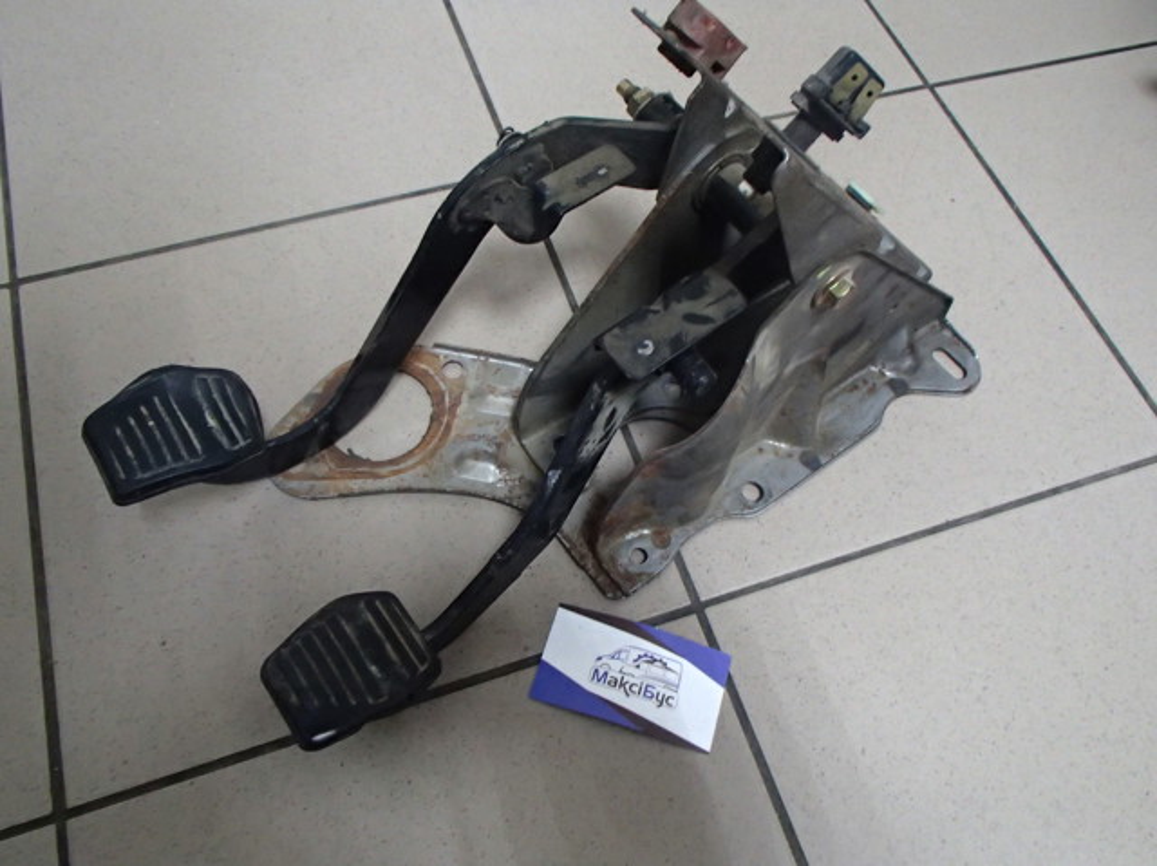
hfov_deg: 63.5
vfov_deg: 49.7
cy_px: 433
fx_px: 935
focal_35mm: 28
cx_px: 578
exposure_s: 1/20
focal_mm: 5
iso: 800
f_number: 3.9
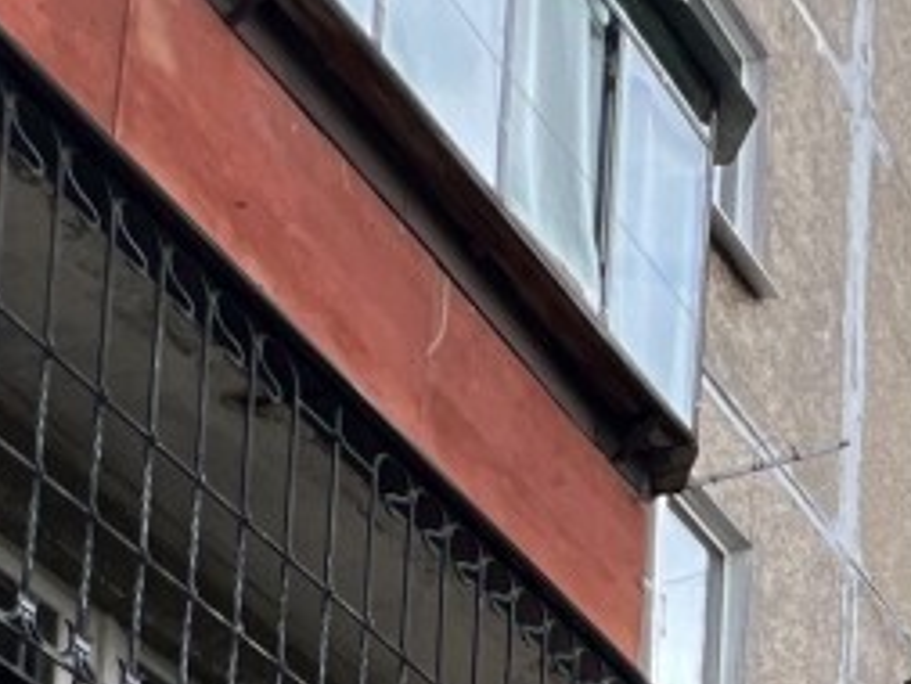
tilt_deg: +5.3
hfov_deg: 19.5
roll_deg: +0.6
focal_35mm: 74
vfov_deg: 12.8
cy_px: 1822
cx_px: 1646
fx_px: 1948
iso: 40
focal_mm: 1.57
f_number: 1.8
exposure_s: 1/99
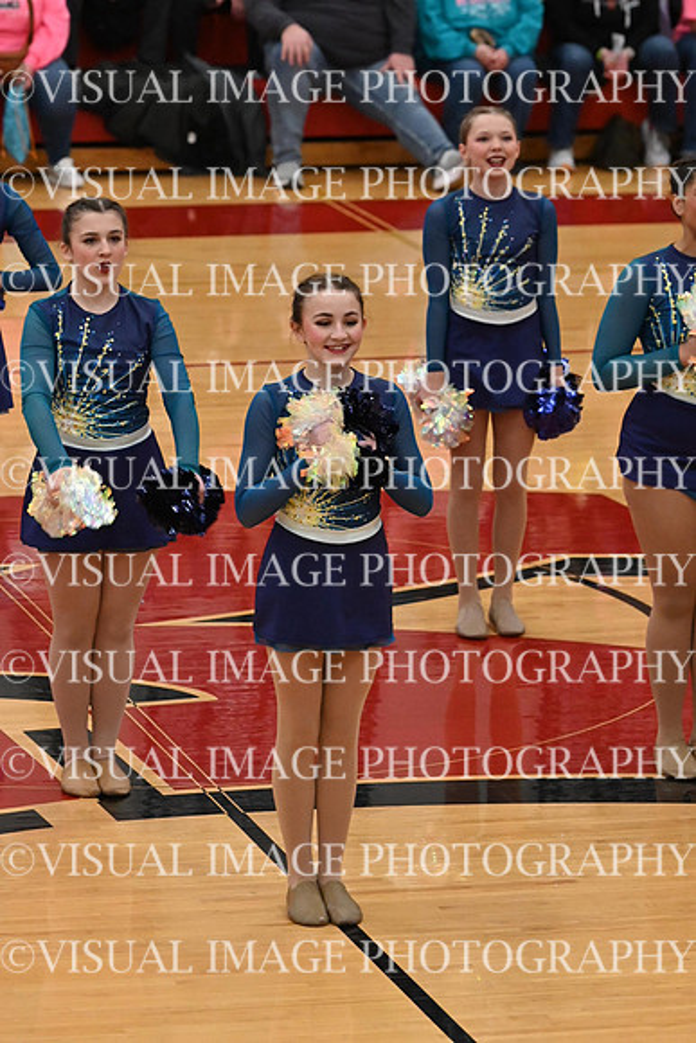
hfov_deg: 6.5
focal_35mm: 210
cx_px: 348
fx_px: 6086
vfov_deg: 9.8
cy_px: 522
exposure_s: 1/400
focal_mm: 140
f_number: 4
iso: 6400
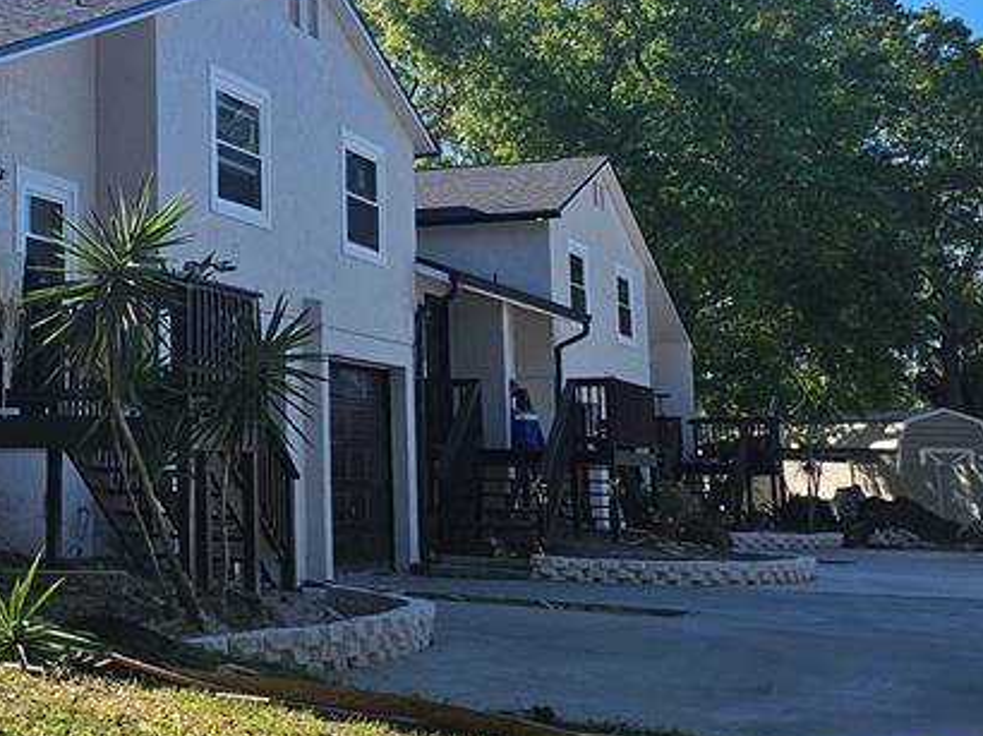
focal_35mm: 60
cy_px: 192
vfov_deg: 24.2
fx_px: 1703
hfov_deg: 29.6
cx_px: -48
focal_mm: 5
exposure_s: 1/3160
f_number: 1.8
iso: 50
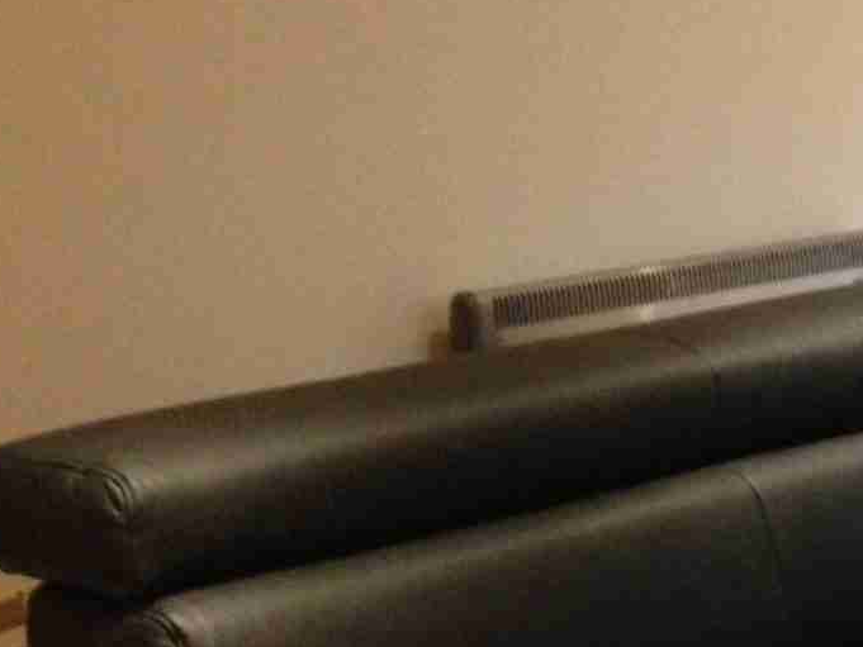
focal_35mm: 124
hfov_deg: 14.6
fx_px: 3092
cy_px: 246
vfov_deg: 11.9
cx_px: 1380
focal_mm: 4.13
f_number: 2.4
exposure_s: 1/20
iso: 400
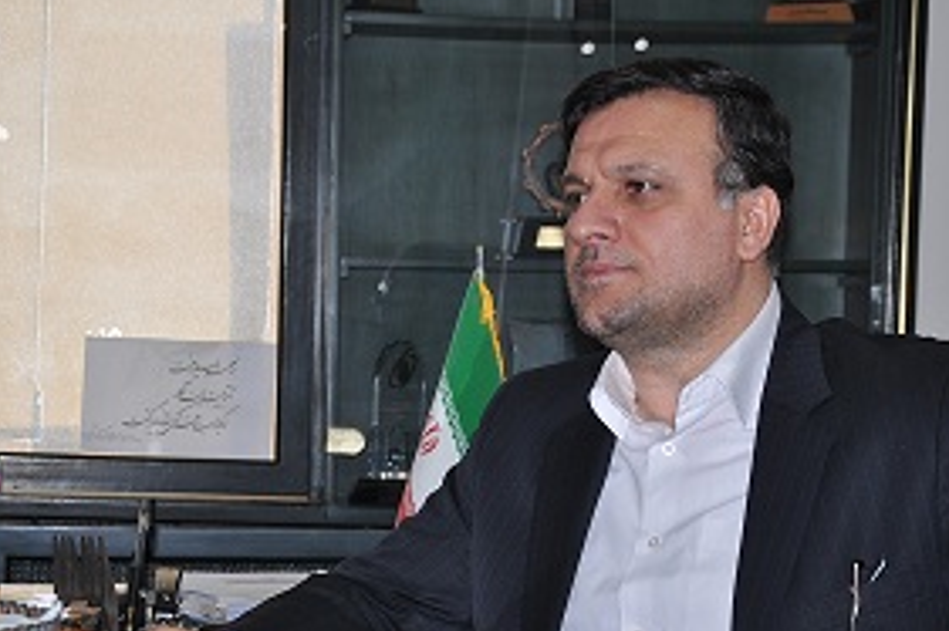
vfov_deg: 9.6
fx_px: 3741
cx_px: 522
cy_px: 440
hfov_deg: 14.5
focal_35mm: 142
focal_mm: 62
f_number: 7.1
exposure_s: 1/100
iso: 320
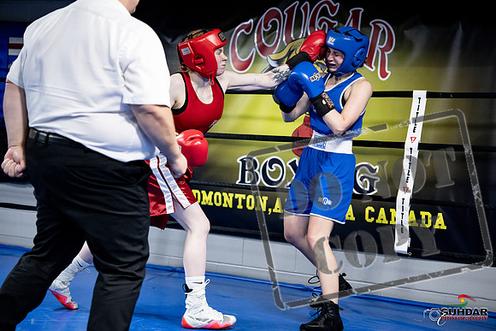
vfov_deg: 19.5
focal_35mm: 70
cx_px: 248
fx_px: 965
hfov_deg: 28.8
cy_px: 166
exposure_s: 1/1000
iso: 8000
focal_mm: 70
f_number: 2.8
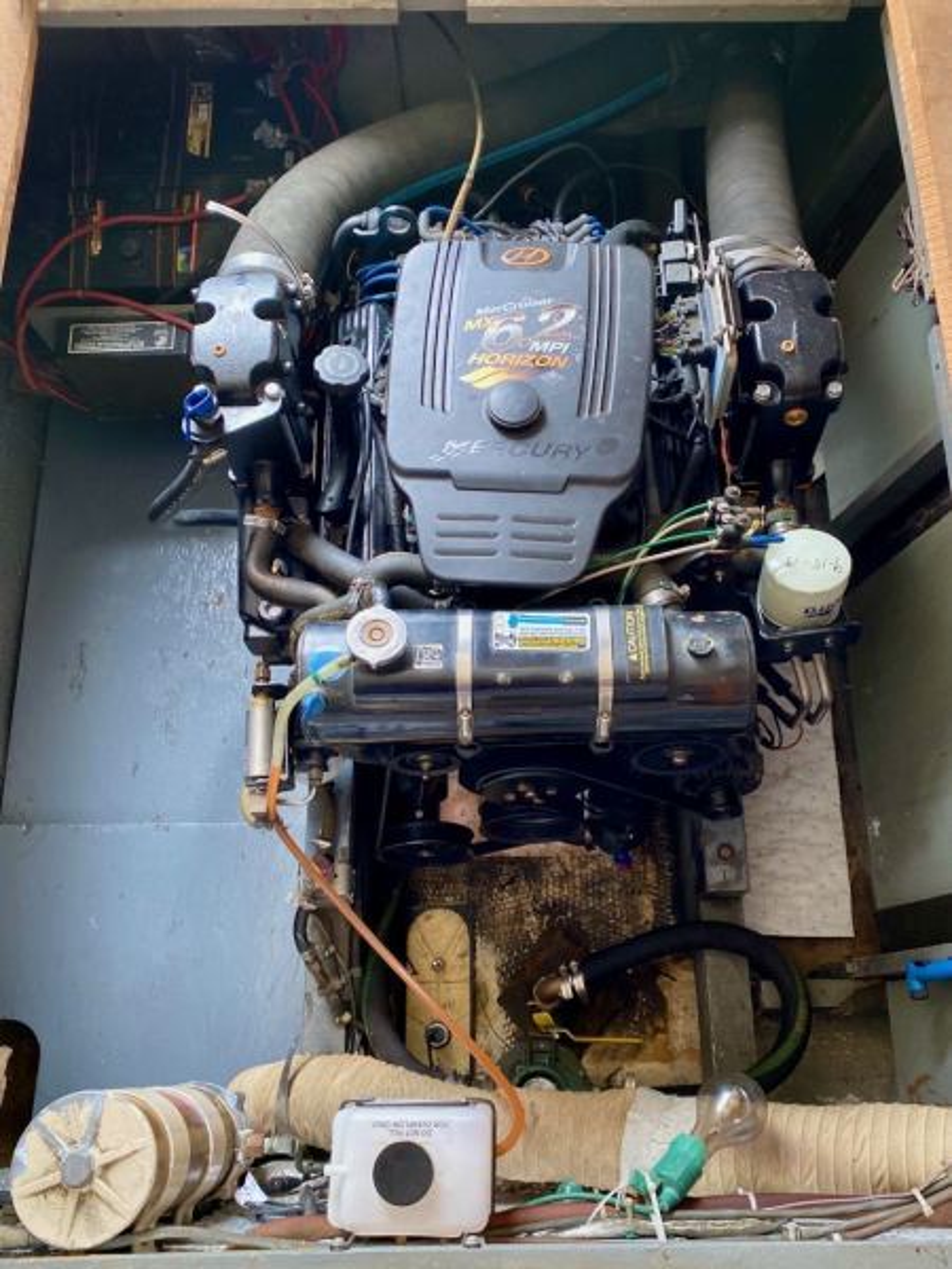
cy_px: 634
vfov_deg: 67.3
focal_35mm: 26
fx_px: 953
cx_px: 476
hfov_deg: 53.1
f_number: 1.8
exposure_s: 1/60
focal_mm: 4.25
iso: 200
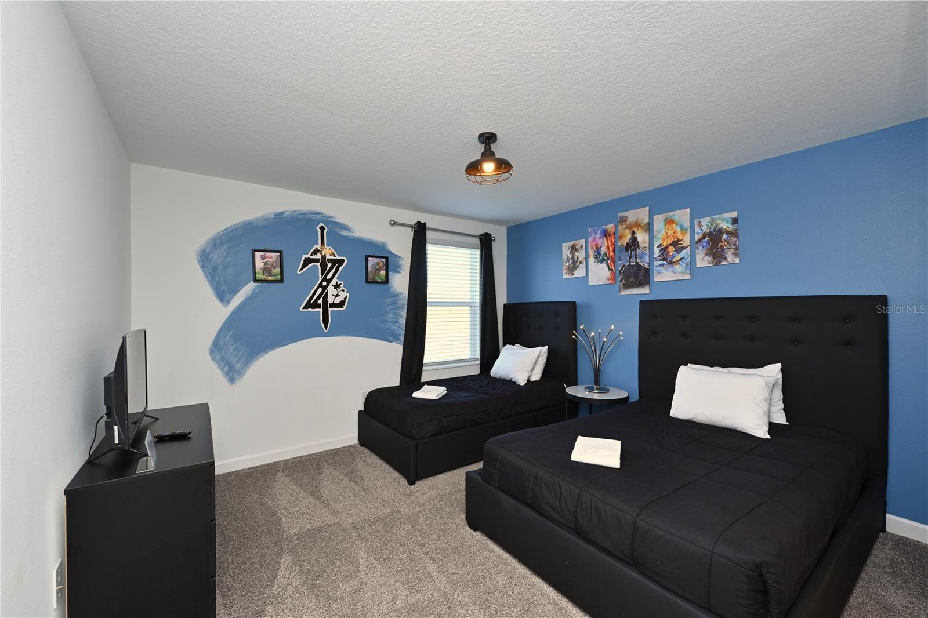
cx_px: 464
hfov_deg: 104.3
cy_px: 309
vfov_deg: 81.2
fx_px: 361
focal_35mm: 14
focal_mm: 14
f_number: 8
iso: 800
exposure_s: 1/60
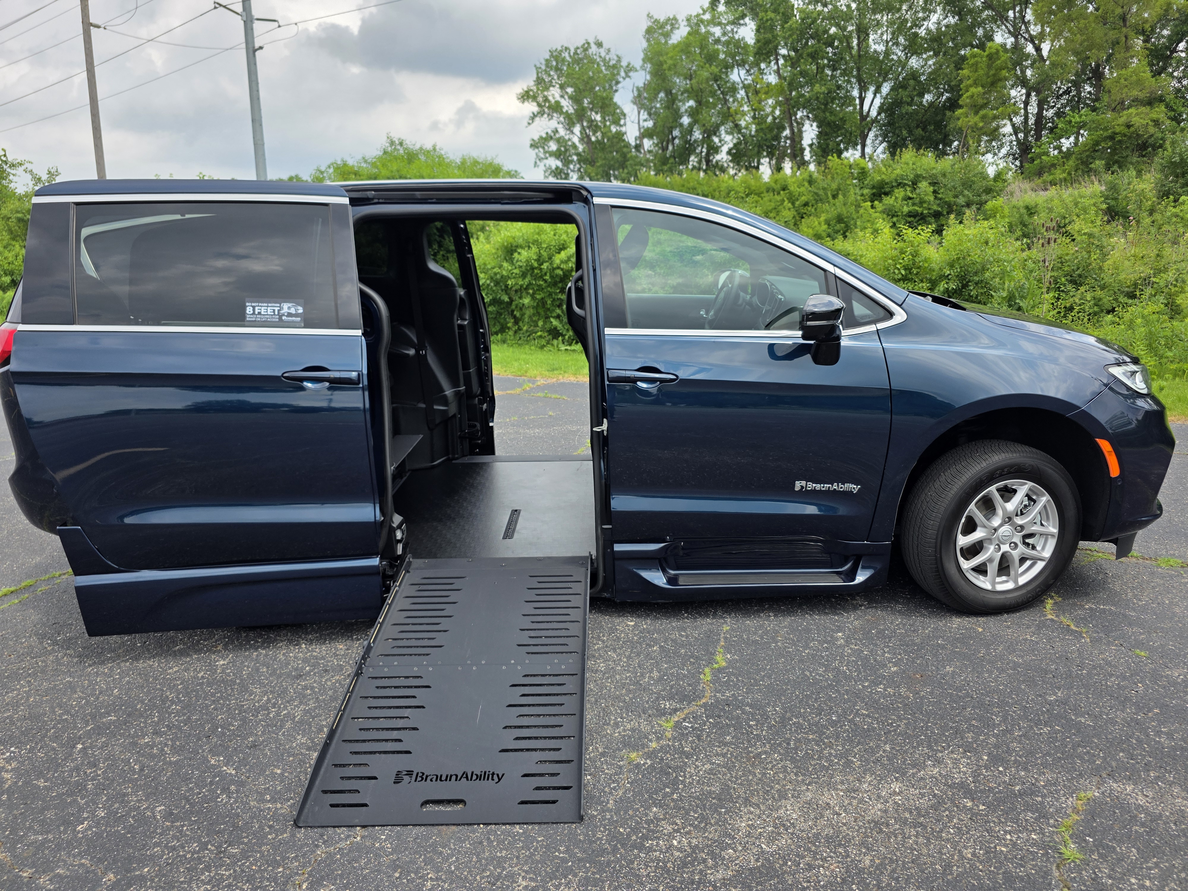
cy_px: 446
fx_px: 789
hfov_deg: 73.9
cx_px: 594
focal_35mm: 23
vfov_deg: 58.9
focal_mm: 6.3
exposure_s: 1/3891
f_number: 1.7
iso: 80
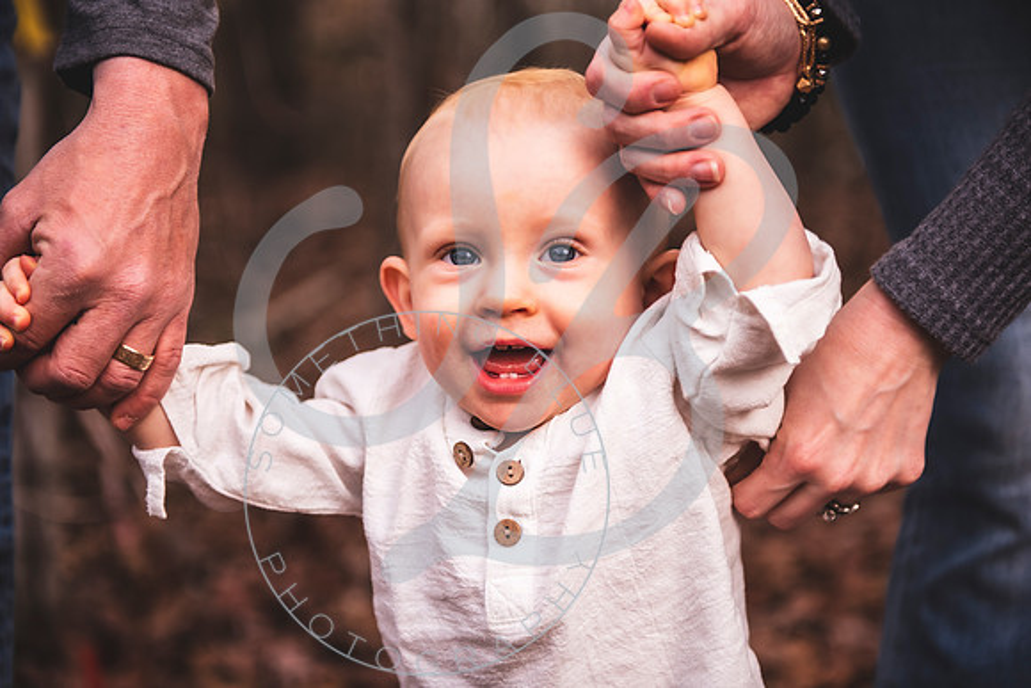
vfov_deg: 19.5
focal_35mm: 70
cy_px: 344
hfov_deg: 28.8
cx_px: 516
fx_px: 2005
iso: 100
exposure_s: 1/250
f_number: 2.8
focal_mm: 70
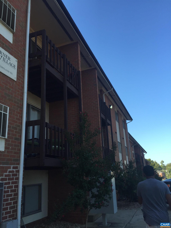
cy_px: 114
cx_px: 86
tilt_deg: +17.8
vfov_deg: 61.7
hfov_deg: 48.2
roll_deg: +3.4
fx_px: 191
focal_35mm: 29
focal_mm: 4.15
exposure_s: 1/599
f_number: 2.2
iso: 32
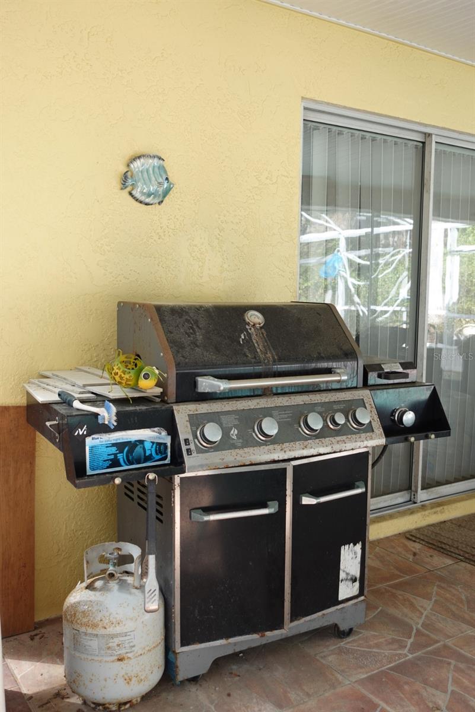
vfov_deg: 55.8
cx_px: 238
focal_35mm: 34
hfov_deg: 38.9
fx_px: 672
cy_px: 356
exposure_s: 1/60
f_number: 2.8
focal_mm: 13.08
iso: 125
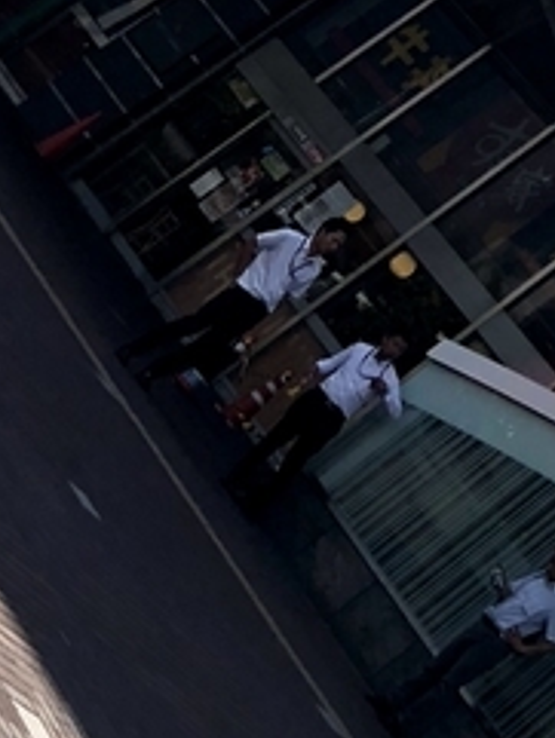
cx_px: 1092
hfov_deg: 11.3
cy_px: -153
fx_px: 2542
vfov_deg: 15.9
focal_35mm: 119
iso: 20
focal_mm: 4
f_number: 1.8
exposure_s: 1/4049
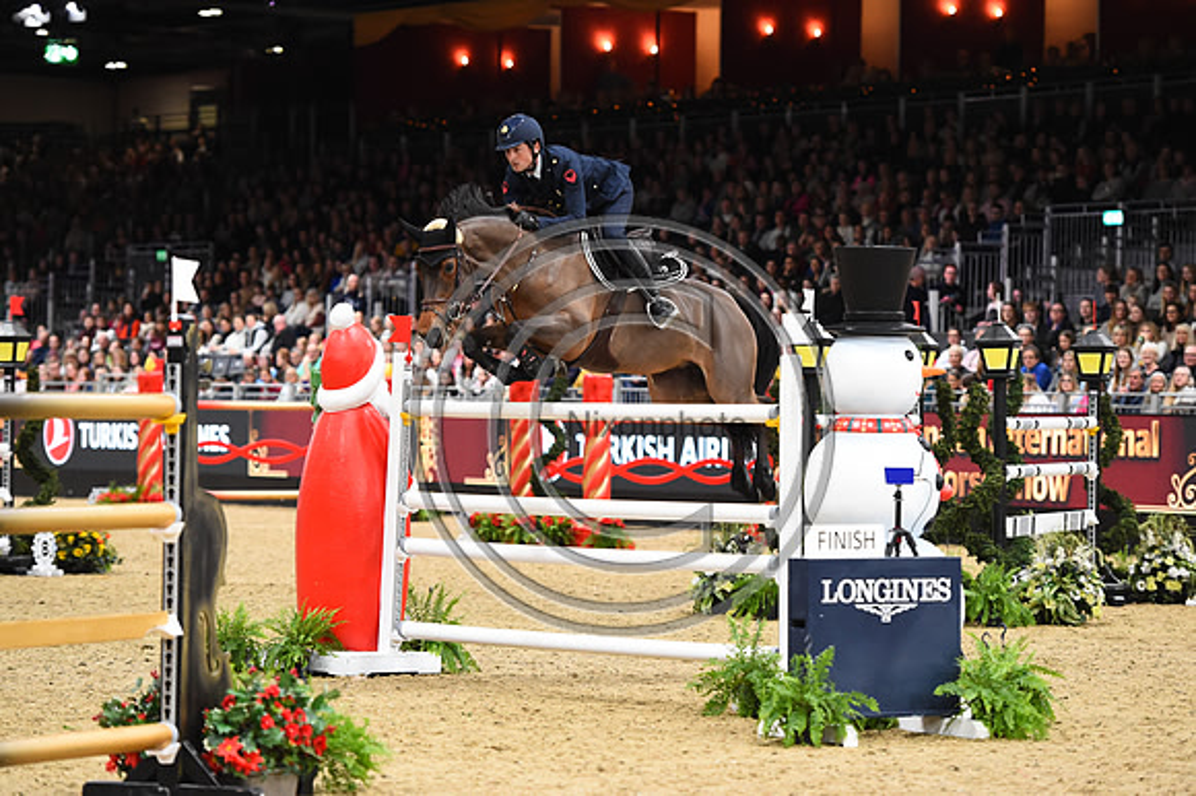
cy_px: 398
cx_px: 598
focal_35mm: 135
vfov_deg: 10.1
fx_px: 4482
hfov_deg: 15.2
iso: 5000
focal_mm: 135
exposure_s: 1/800
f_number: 3.5
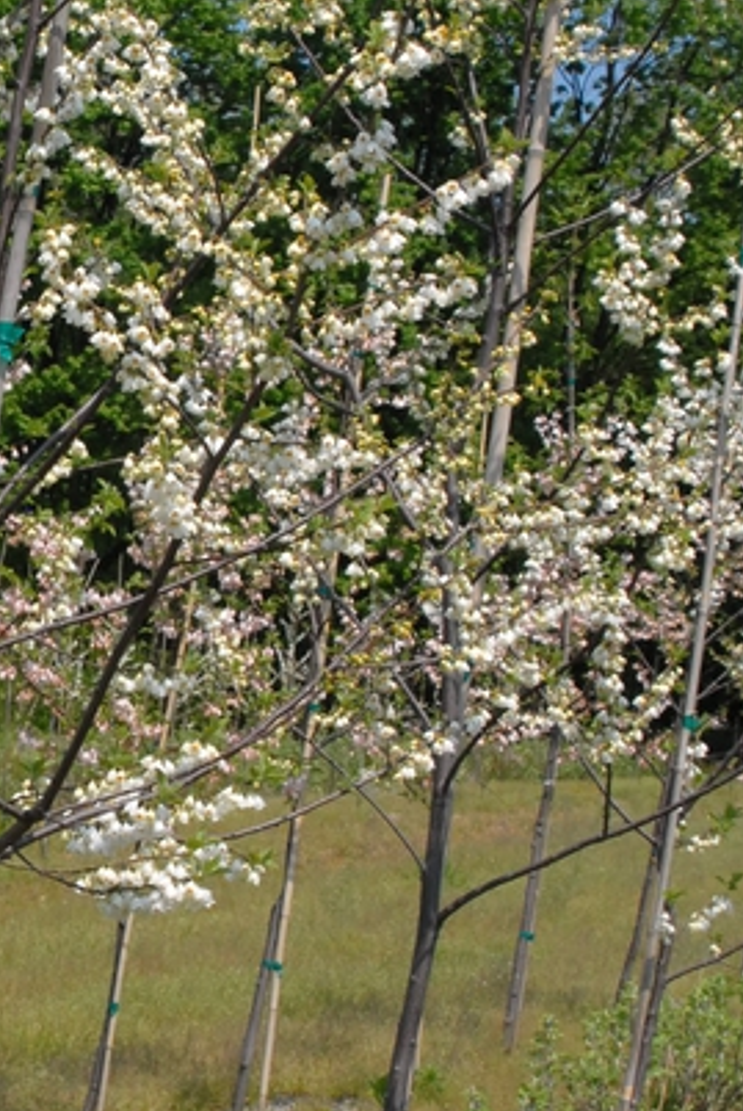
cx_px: -115
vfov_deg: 19.1
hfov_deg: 12.6
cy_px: 583
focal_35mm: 107
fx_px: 3304
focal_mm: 28
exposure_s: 1/500
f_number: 11
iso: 400
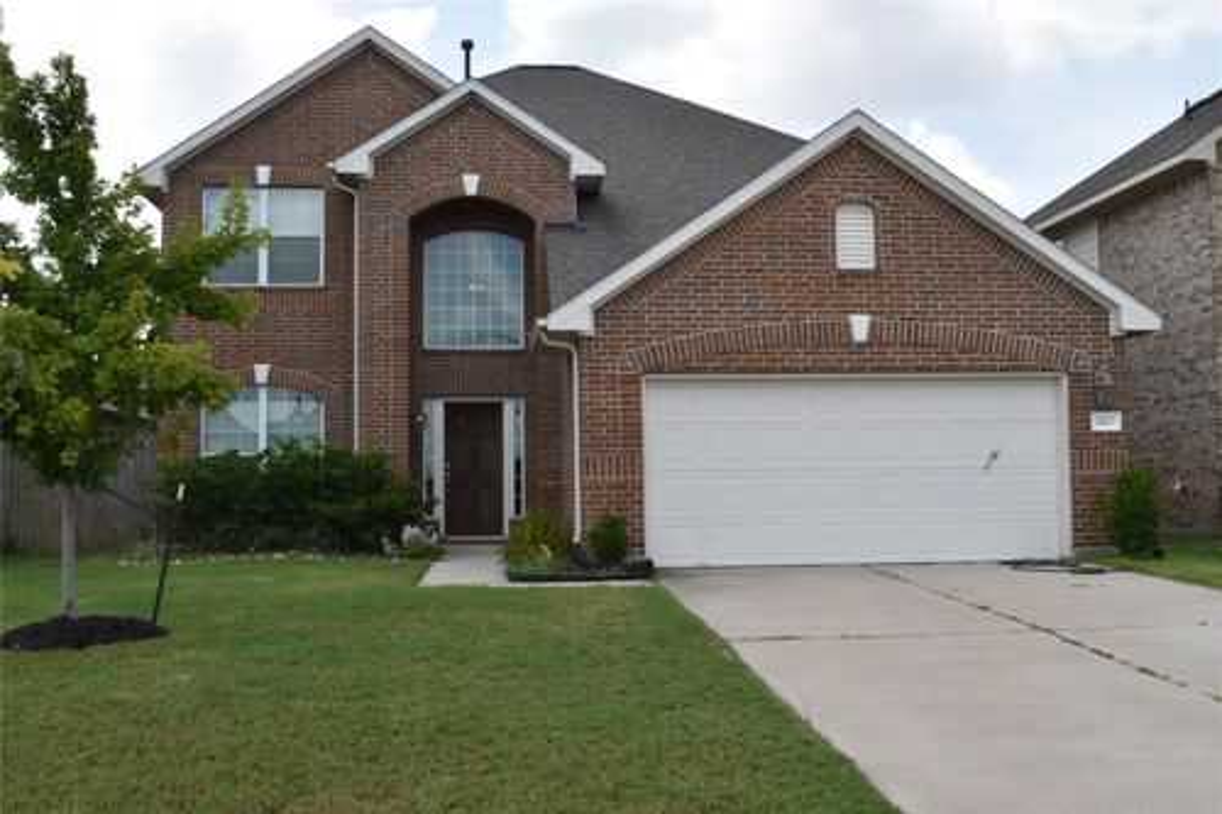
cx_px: 611
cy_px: 407
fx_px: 1272
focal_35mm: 38
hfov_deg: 51.3
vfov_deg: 35.5
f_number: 25
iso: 200
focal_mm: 25
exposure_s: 1/40
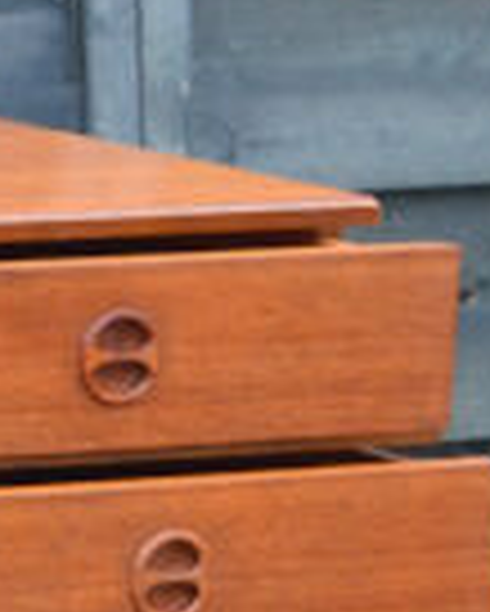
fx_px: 7098
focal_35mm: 392
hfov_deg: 3.8
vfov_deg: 4.9
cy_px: 603
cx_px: -1380
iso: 500
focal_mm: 42
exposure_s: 1/60
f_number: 8
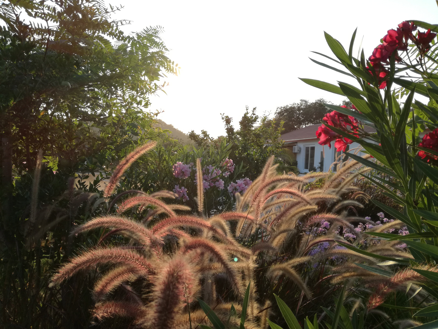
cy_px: 164
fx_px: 342
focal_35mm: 27
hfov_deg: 65.3
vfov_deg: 51.4
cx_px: 219
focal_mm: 3.79
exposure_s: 1/597
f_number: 2
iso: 50
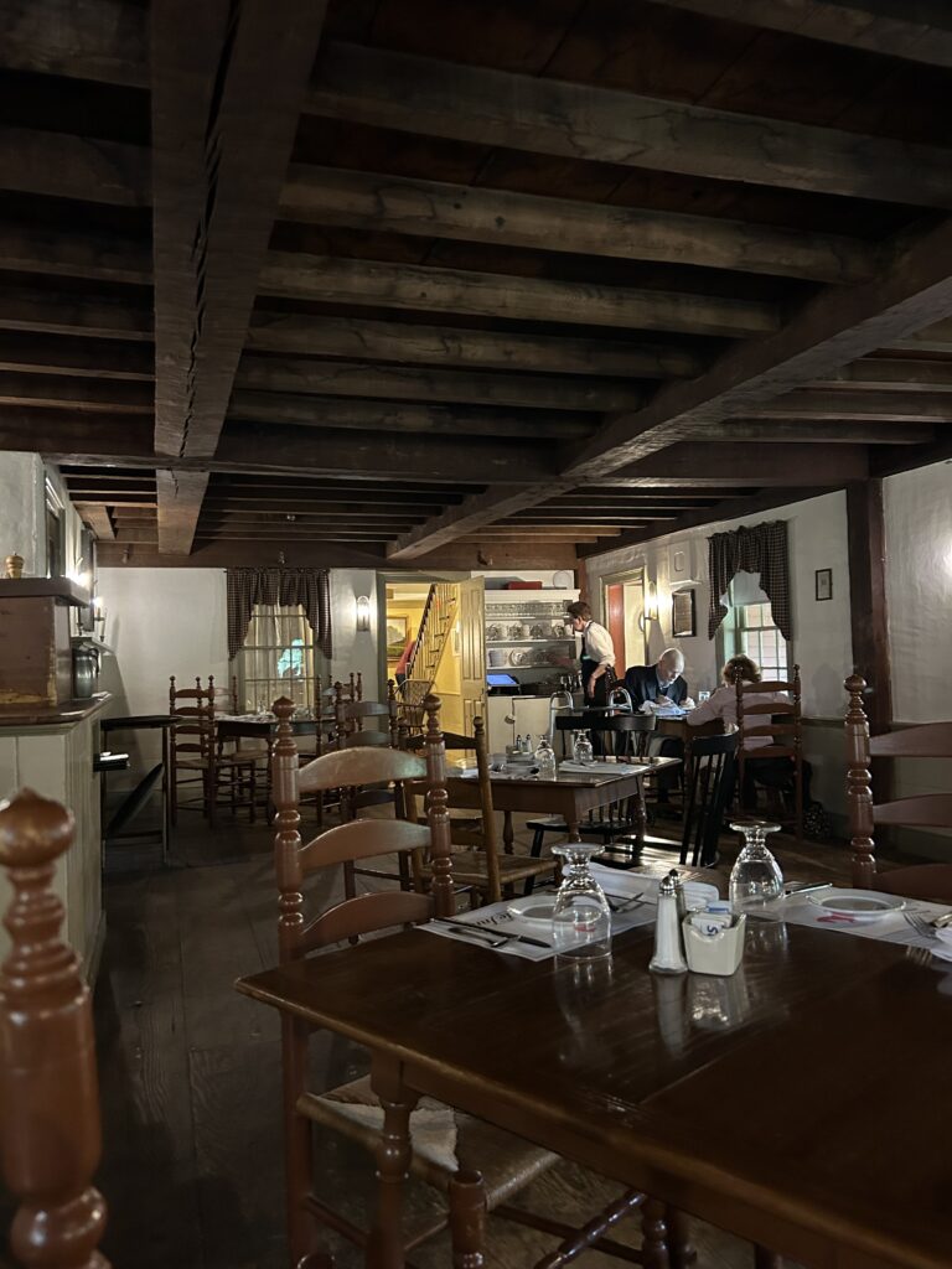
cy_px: 634
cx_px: 476
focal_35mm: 26
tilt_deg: +1.3
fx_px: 953
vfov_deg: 67.3
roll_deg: +0.5
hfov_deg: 53.1
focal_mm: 5.7
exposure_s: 1/30
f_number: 1.5
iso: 500
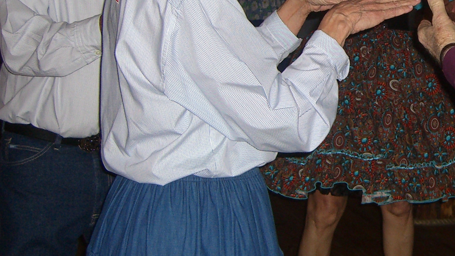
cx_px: 463
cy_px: 53
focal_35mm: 96
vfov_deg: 12.6
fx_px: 1158
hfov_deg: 21.4
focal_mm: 7.9
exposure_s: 1/60
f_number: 2.8
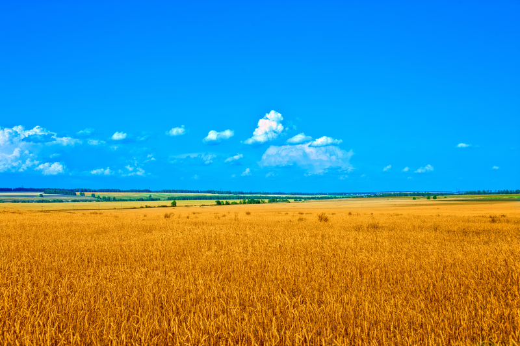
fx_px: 577
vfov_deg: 33.3
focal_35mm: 40
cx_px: 260
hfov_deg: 48.5
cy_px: 173
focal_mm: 40
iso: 100
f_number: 9
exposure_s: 1/160
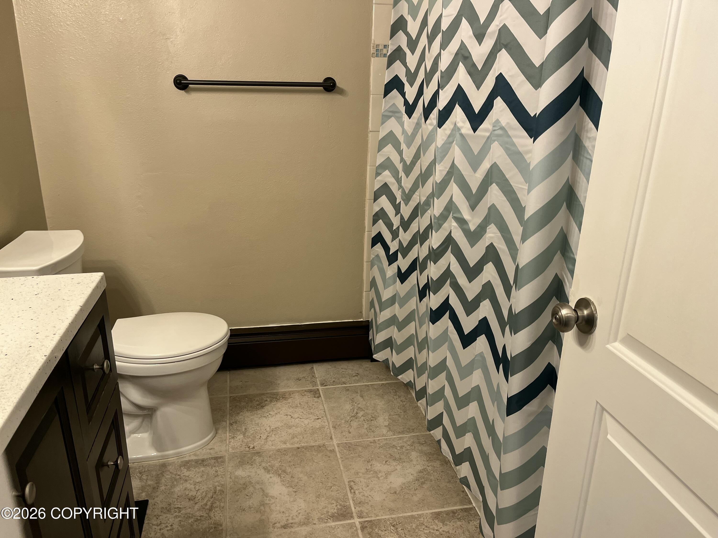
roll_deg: -1.1
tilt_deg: -18.7
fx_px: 539
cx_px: 359
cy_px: 269
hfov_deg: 67.3
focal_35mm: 26
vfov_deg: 53.1
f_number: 1.6
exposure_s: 1/120
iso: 125
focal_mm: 5.1
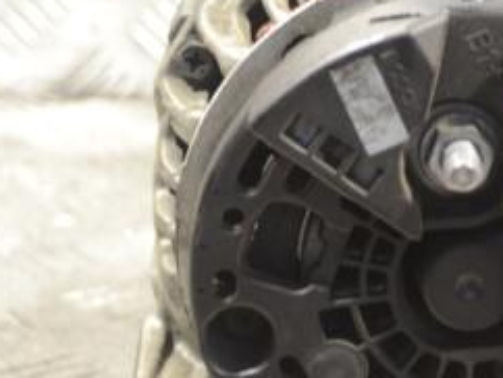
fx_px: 2080
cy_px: 195
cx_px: 478
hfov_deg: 13.6
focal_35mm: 143
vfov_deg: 10.4
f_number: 5.3
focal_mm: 40
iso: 640
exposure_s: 1/30
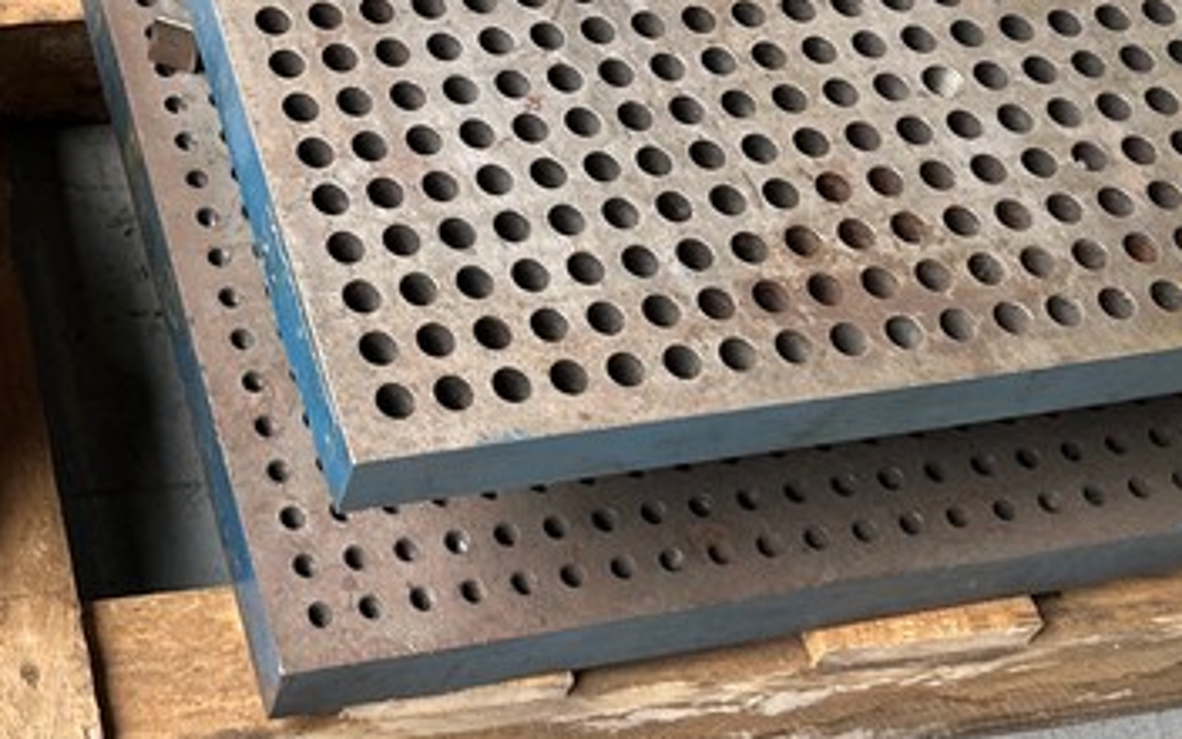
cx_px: 151
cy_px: 40
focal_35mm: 74
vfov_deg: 17.3
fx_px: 2384
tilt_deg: -49.9
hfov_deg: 27.0
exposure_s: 1/121
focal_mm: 6.86
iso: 100
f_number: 1.78
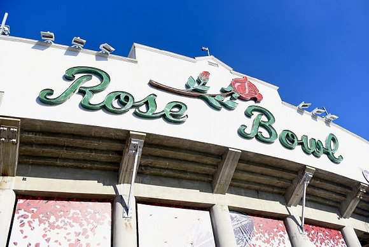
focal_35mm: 35
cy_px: 124
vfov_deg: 37.9
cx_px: 184
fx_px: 359
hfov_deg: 54.4
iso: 200
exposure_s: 1/1600
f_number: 4
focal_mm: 35
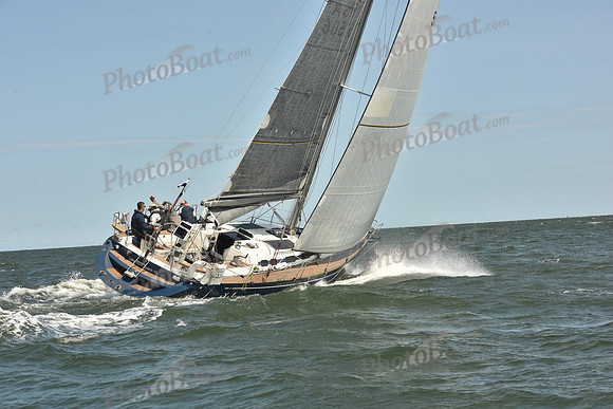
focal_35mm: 78
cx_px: 306
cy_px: 204
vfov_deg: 17.5
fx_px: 1328
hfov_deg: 26.0
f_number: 9
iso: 250
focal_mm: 78
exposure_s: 1/800
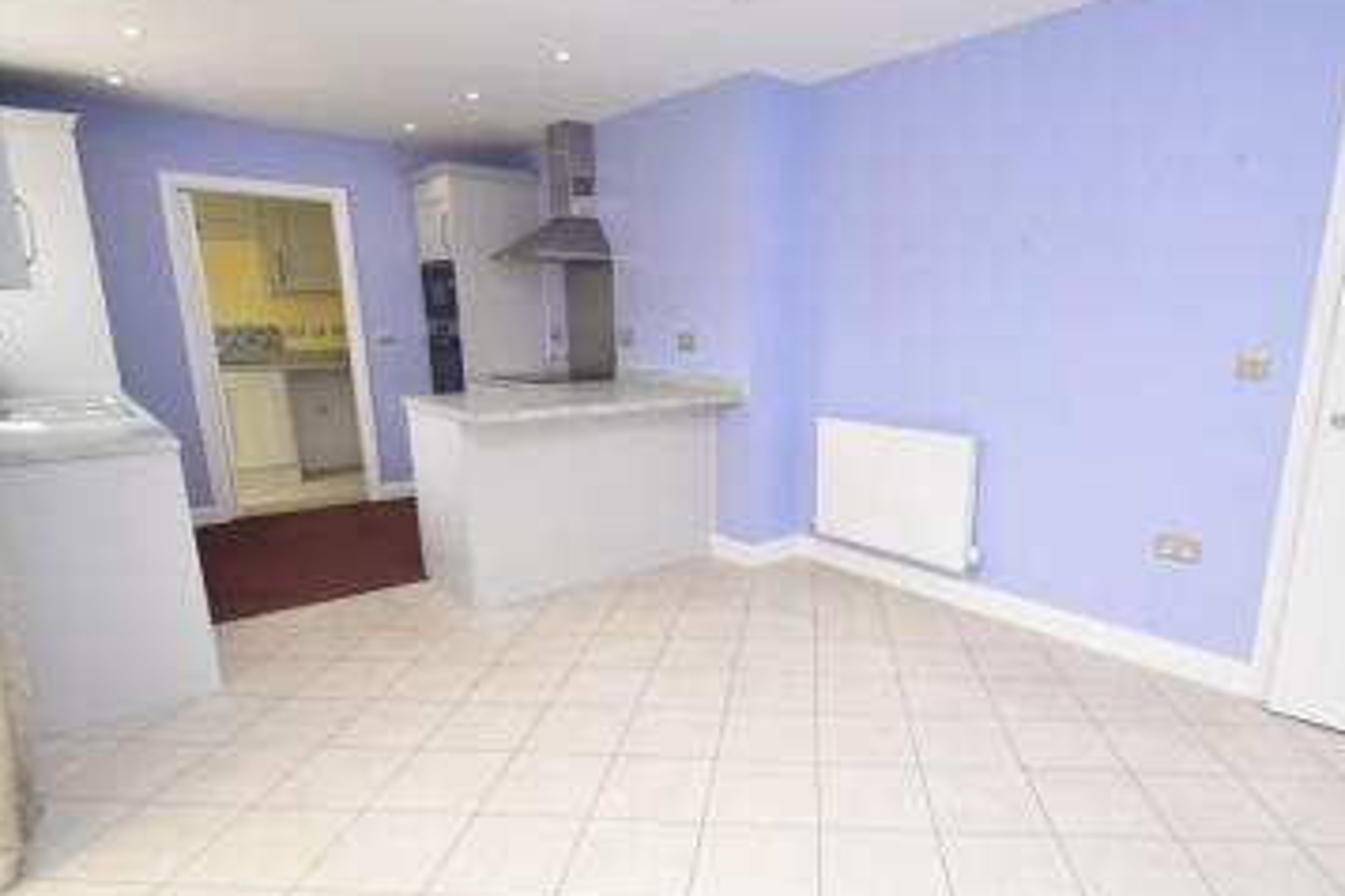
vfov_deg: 61.7
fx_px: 747
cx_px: 772
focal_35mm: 20
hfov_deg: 83.4
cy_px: 510
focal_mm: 10
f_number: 5
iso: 400
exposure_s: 1/200
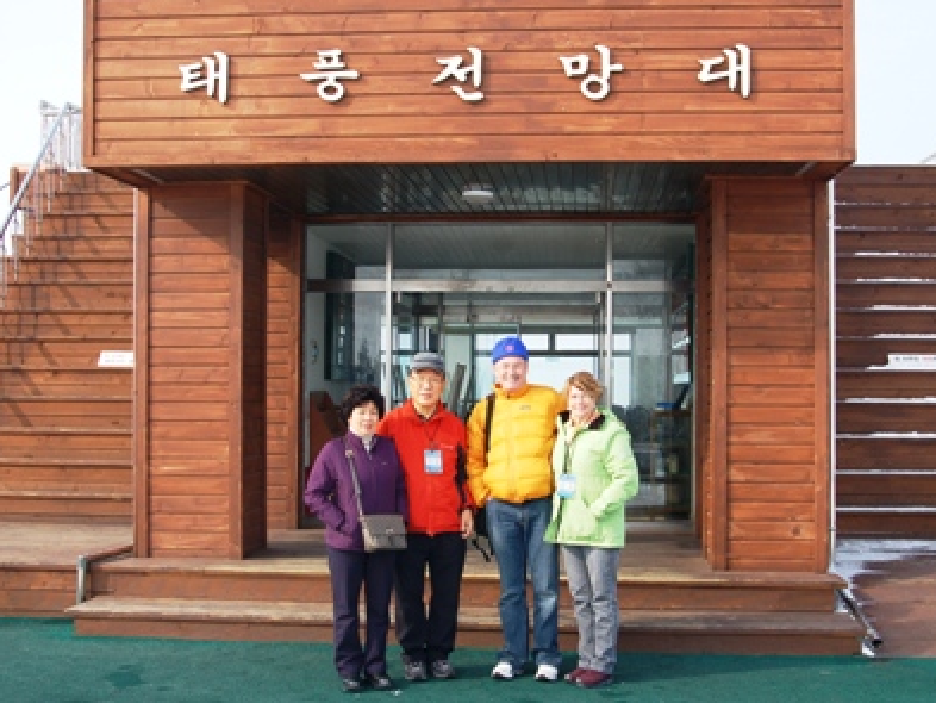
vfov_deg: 31.5
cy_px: 353
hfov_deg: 41.2
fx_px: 1244
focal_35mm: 46
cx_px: 472
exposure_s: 1/200
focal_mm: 28
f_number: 7.1
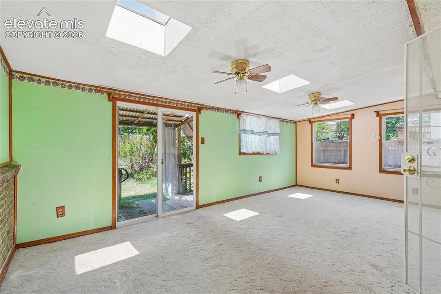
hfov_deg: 100.4
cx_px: 220
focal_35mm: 15
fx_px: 184
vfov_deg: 77.3
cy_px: 147
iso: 800
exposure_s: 1/15
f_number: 8
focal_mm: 10
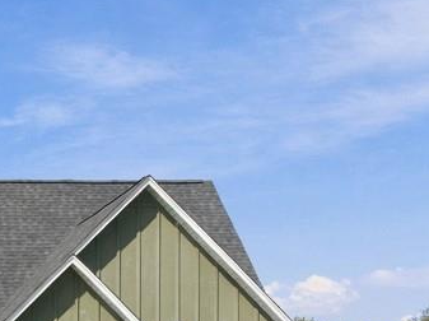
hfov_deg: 23.2
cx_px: -149
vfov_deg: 18.9
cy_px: 397
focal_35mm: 73
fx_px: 904
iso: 100
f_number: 6.3
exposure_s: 1/400
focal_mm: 12.3
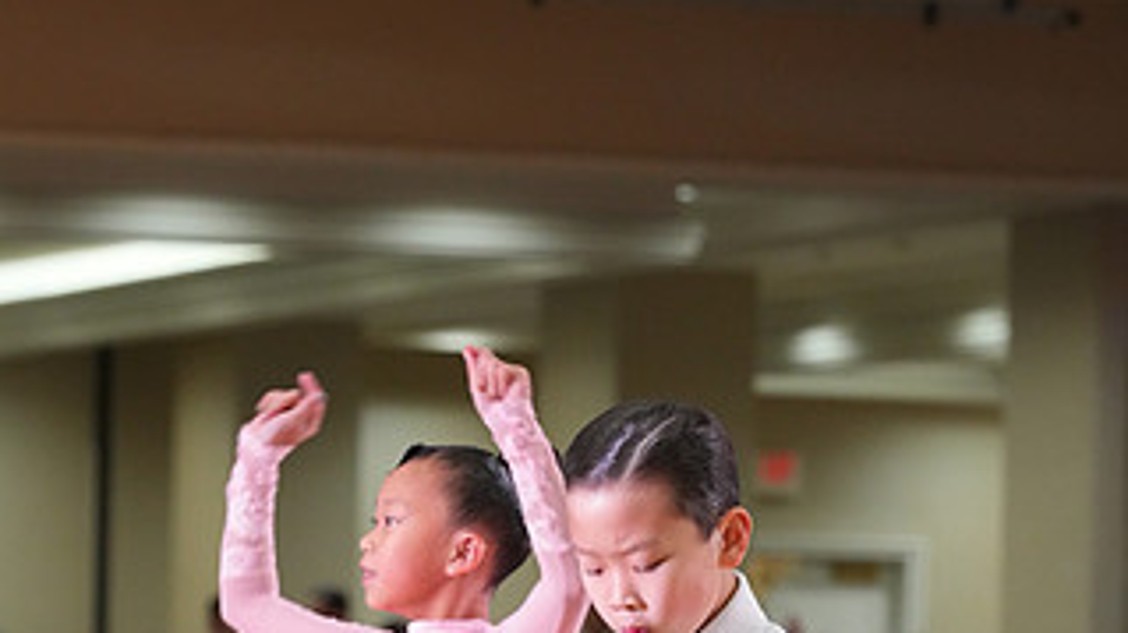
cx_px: 624
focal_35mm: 284
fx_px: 8489
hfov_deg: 7.6
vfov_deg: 4.2
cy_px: 1022
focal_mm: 149
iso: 4000
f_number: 6.3
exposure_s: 1/200
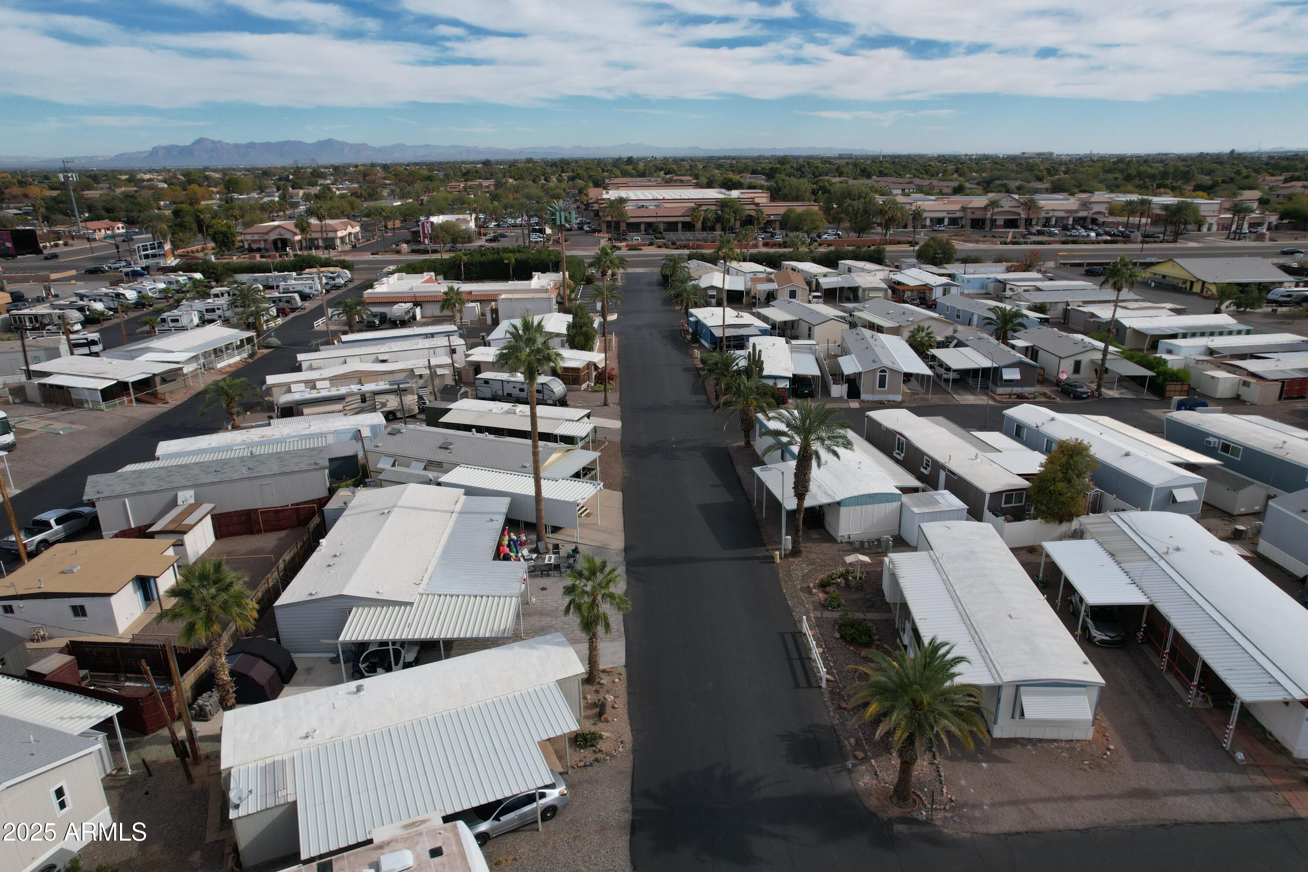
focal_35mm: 22
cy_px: 436
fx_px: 799
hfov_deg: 78.6
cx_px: 654
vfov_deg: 57.2
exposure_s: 1/2500
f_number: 2.8
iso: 110
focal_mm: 8.38
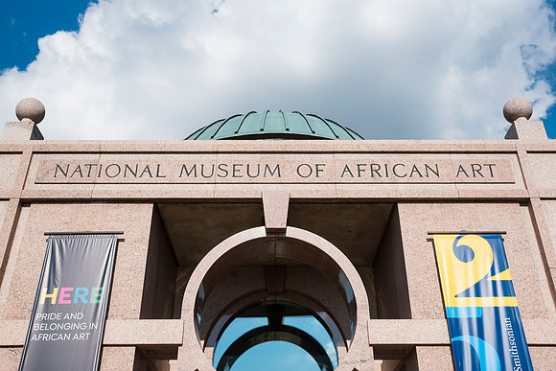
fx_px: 556
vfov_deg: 36.9
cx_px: 278
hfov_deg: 53.1
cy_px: 186
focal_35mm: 36
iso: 400
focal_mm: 36
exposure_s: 1/4000
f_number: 5
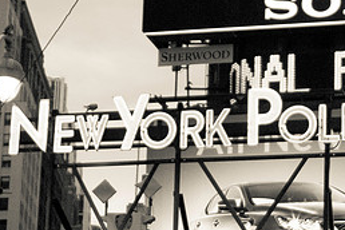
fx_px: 1294
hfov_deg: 15.1
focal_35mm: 135
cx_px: 253
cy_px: 199
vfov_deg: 10.1
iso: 1000
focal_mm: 40
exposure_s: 1/250
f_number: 4.2
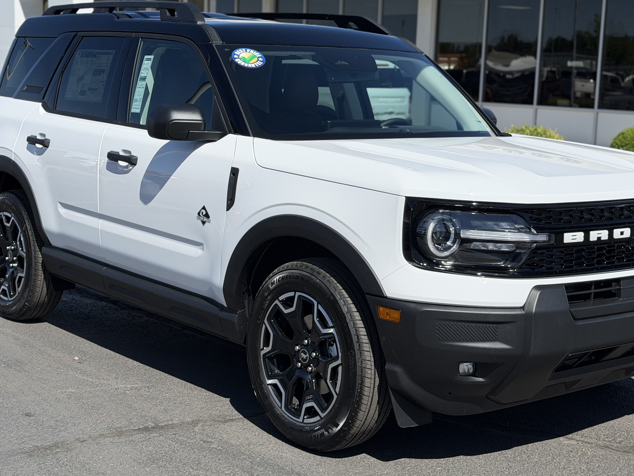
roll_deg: -1.8
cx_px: 334
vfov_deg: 24.4
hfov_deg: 32.2
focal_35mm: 60
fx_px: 1099
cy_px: 194
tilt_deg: -6.9
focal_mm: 6.76
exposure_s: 1/7143
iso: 64
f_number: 1.78
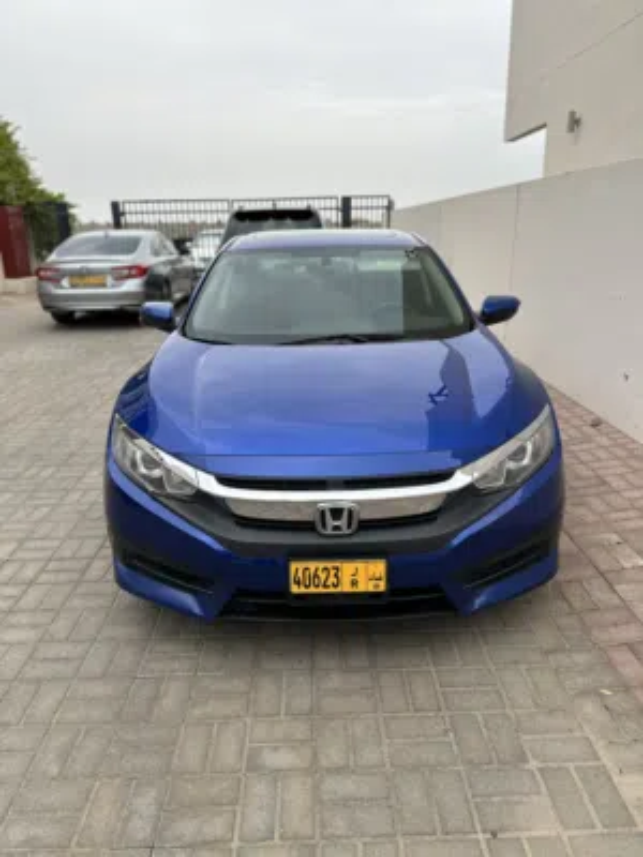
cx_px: 322
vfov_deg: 71.6
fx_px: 594
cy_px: 428
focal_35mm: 24
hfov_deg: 56.8
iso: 80
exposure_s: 1/672
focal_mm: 6.86
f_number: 1.78
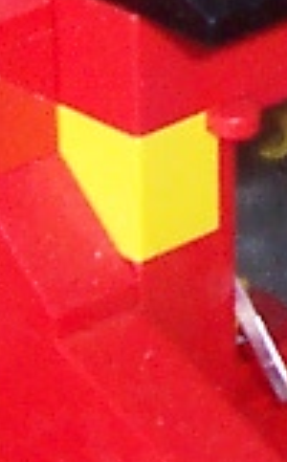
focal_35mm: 293
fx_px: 3683
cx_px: 746
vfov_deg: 7.1
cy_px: -201
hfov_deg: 4.3
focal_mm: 5.6
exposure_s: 1/60
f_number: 2.8
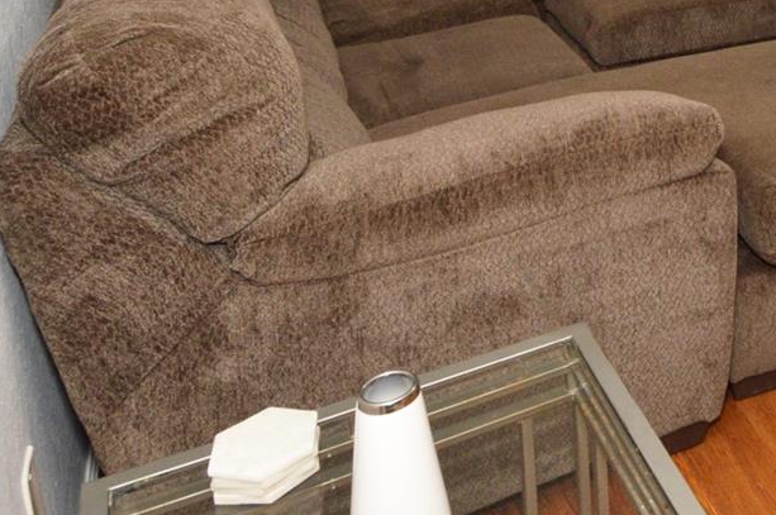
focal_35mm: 47
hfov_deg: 34.3
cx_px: 917
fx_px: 1012
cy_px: -126
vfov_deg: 25.3
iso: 800
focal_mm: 12
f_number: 9
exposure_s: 1/50
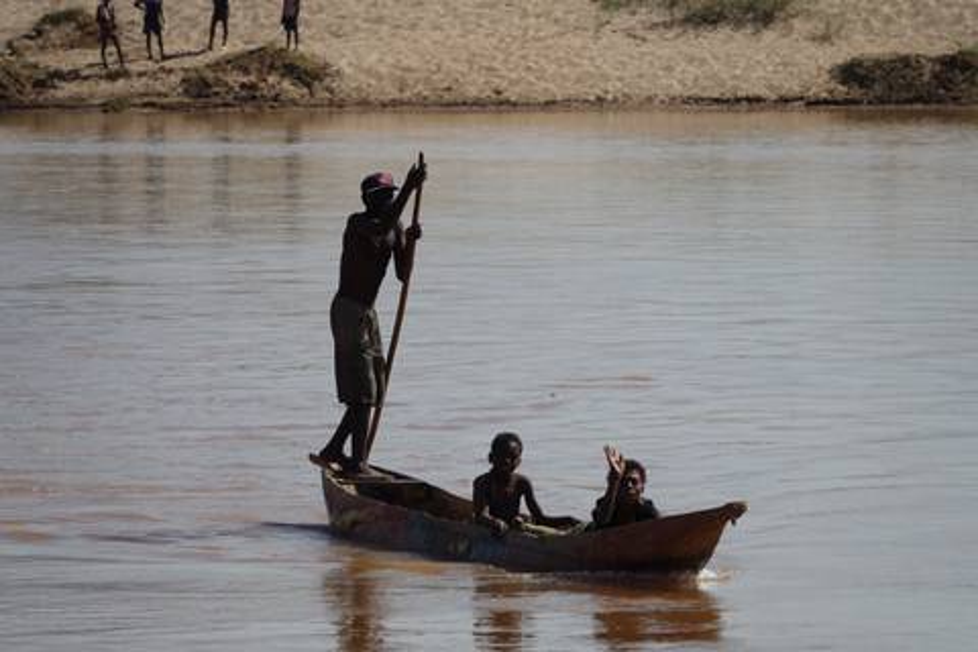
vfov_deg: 3.6
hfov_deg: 5.4
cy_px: 326
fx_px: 10323
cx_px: 489
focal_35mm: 380
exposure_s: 1/1000
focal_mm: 139.53
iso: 100
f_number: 4.5
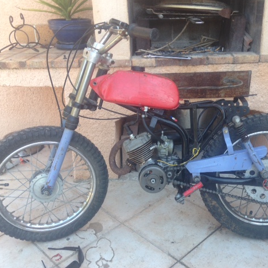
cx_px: 154
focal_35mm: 40
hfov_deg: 41.7
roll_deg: +1.9
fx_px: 350
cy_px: 131
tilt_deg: -23.3
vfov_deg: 41.9
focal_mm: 4.12
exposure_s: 1/121
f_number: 2.4
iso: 50
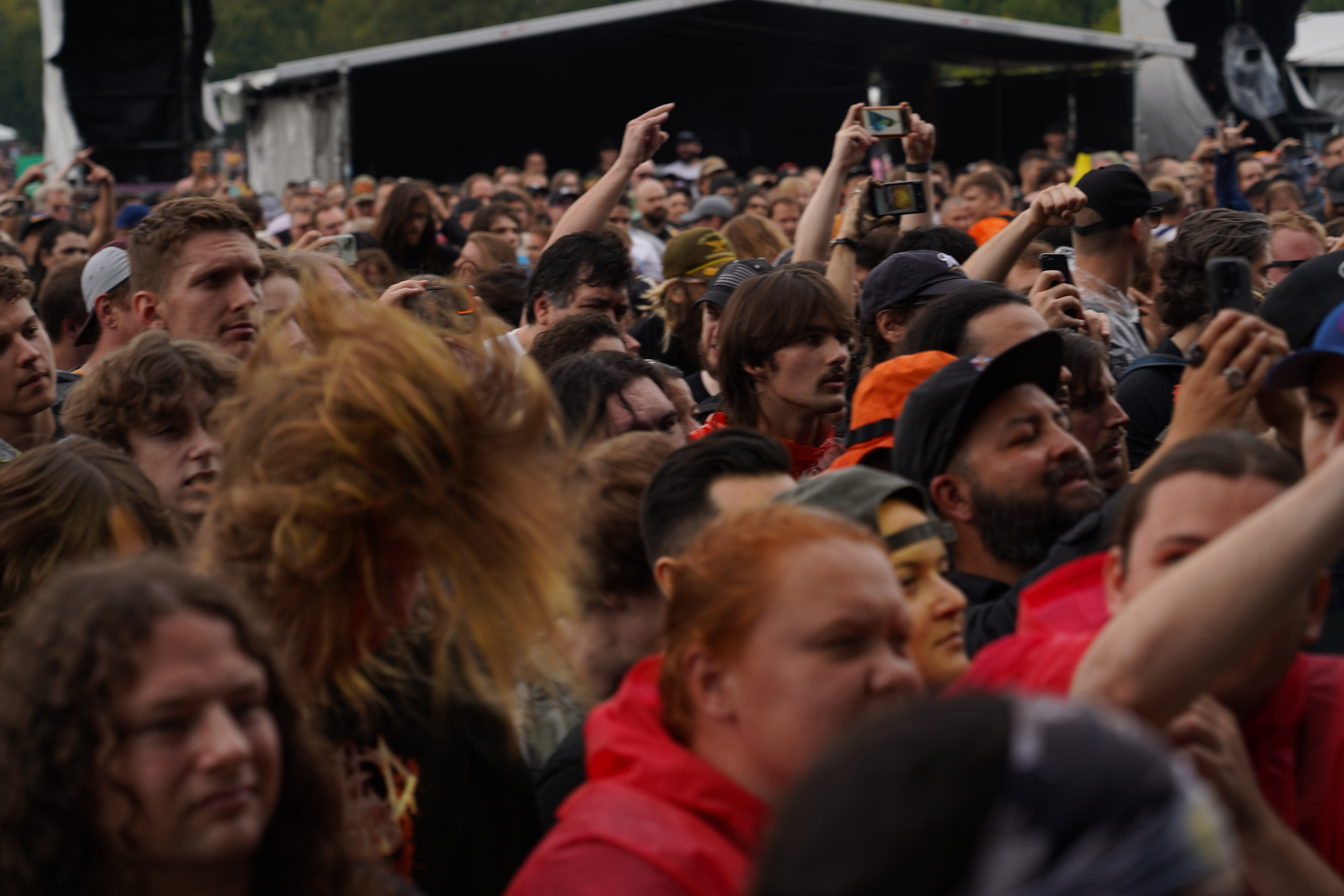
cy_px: 448
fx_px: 3920
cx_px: 672
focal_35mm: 105
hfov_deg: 19.5
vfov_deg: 13.0
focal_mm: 105
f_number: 5.6
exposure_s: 1/250
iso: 100
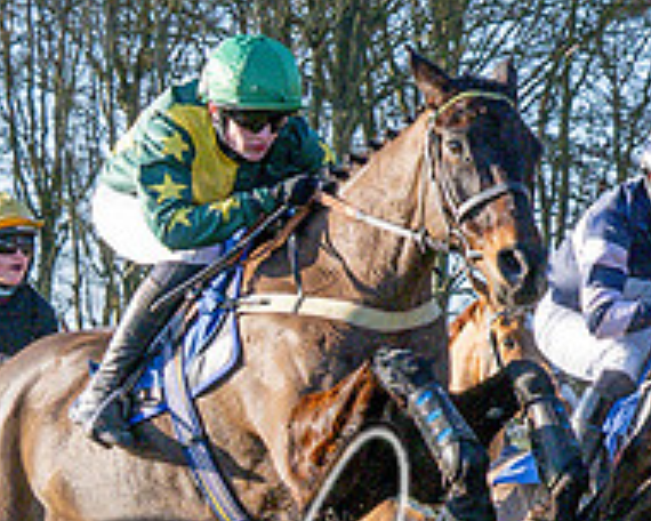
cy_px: 563
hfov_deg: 7.8
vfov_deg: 6.6
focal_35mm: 235
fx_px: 4528
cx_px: 1321
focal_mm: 35
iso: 400
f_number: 5
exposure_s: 1/1250
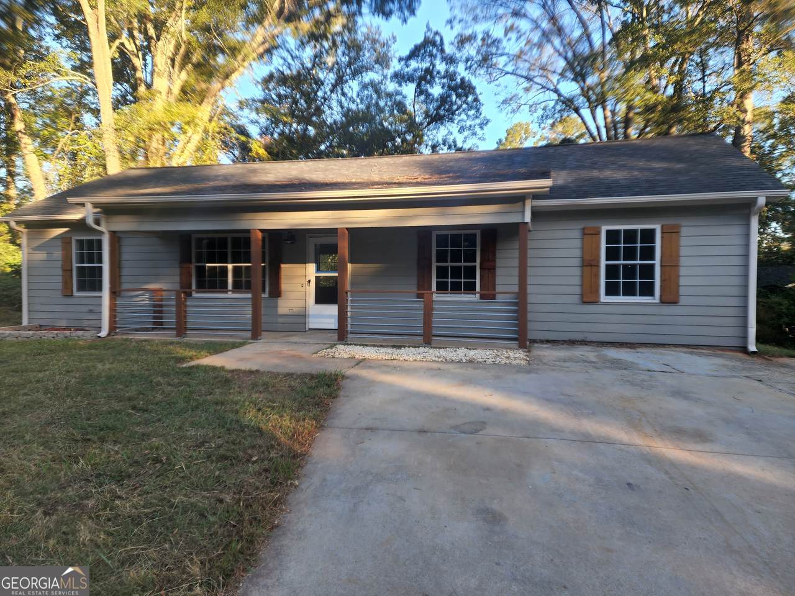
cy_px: 298
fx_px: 528
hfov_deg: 73.9
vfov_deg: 58.9
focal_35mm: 23
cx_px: 398
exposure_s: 1/180
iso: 25
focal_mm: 6.4
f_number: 1.8
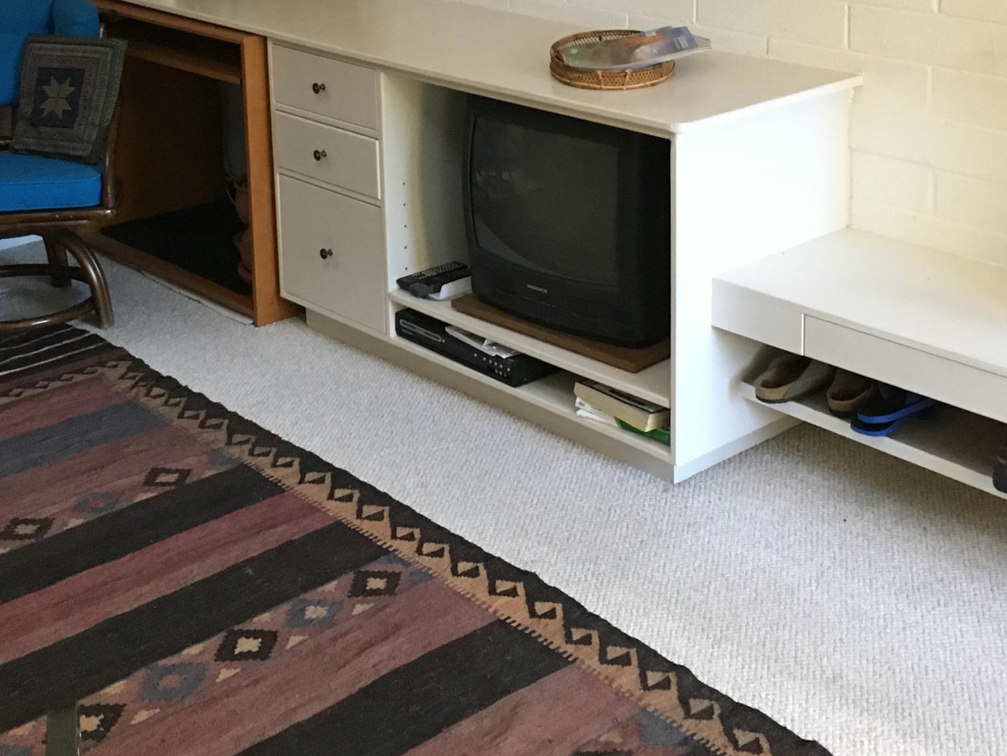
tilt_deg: -12.4
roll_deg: +0.2
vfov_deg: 24.9
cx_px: 505
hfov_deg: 33.8
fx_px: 1658
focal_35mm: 57
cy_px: 65
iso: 250
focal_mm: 4.15
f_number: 2.2
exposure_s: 1/33
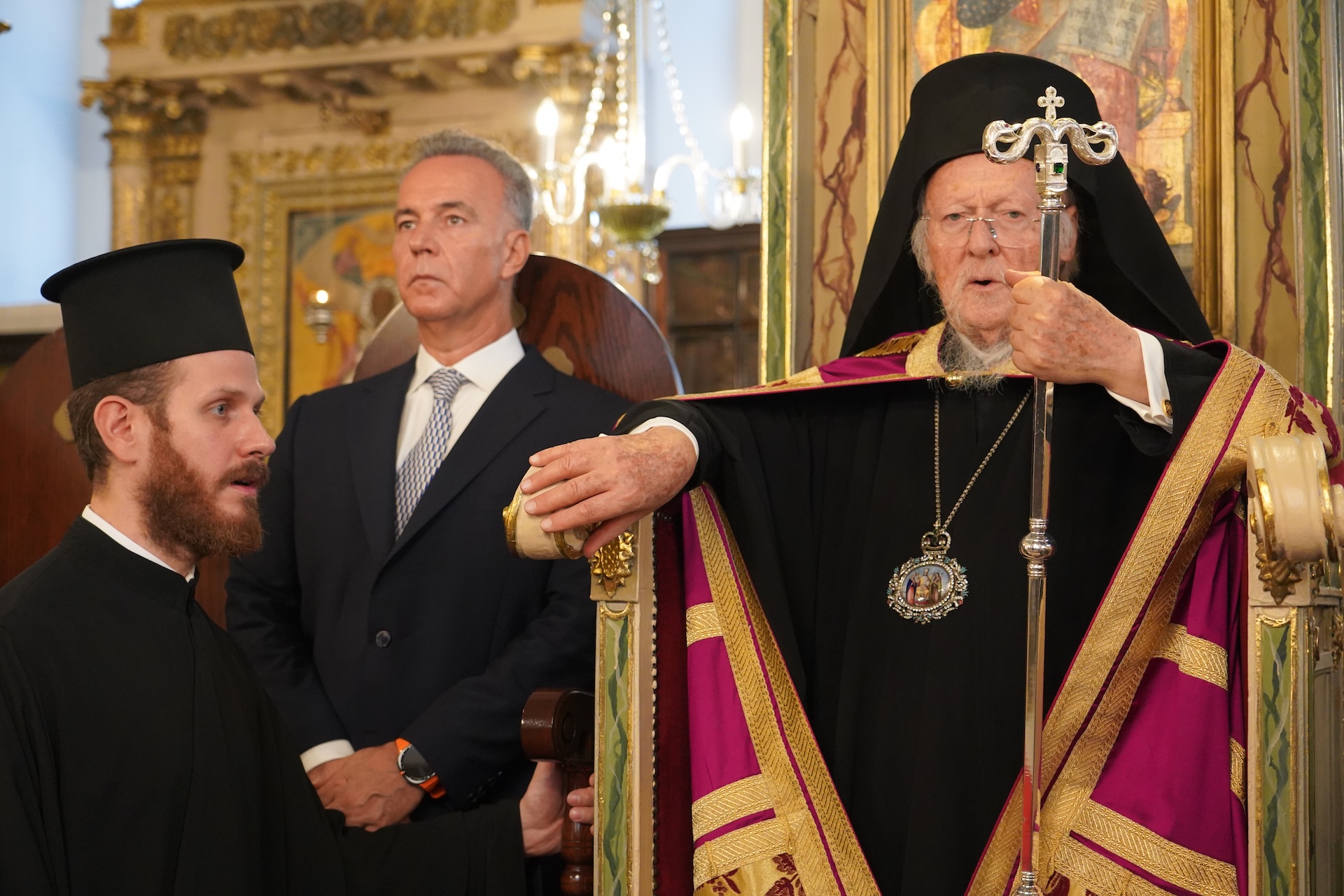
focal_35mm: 56
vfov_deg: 24.2
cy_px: 448
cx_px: 672
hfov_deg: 35.6
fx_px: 2091
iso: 5000
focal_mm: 56
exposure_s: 1/160
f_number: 4
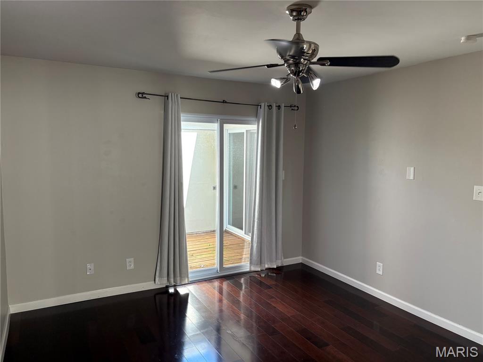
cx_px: 242
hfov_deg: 67.3
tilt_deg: -5.2
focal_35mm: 26
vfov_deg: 53.1
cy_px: 181
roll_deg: -0.4
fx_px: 363
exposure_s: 1/127
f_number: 1.6
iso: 125
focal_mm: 5.96
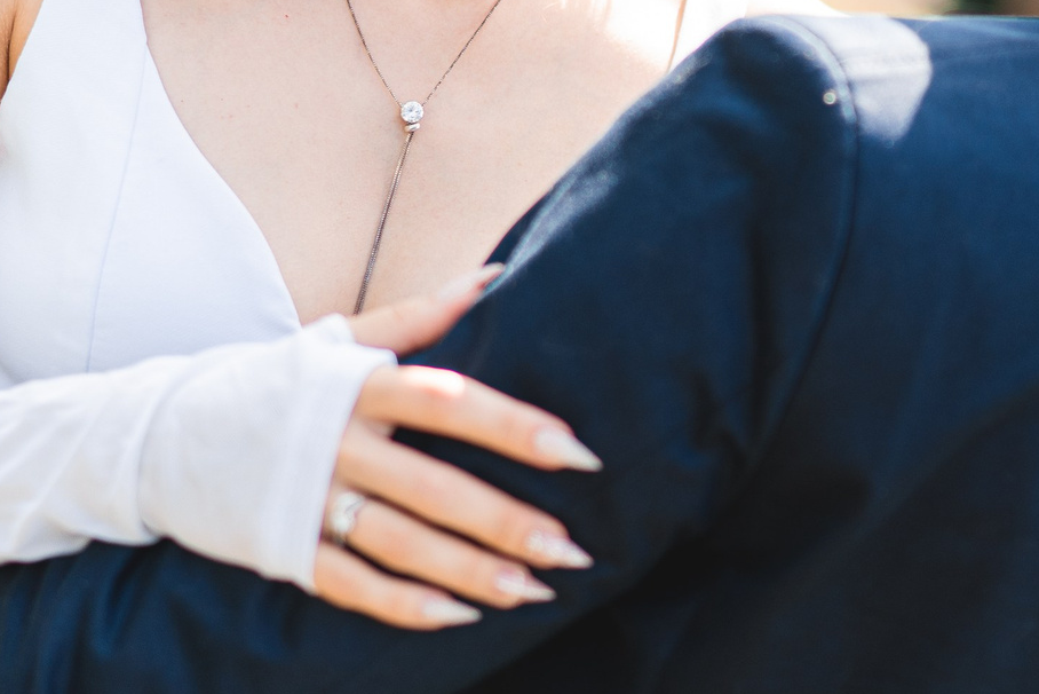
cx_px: 803
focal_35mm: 155
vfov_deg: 8.8
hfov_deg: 13.2
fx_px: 4475
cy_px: -18
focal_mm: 55
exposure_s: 1/1000
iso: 160
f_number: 1.8
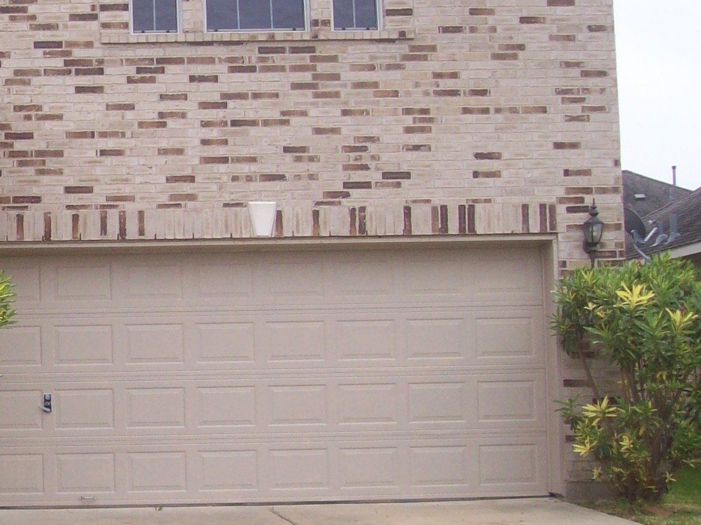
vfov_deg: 17.4
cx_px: -85
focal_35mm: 85
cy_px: 287
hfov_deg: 21.7
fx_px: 1721
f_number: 2.7
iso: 80
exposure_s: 1/132
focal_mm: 6
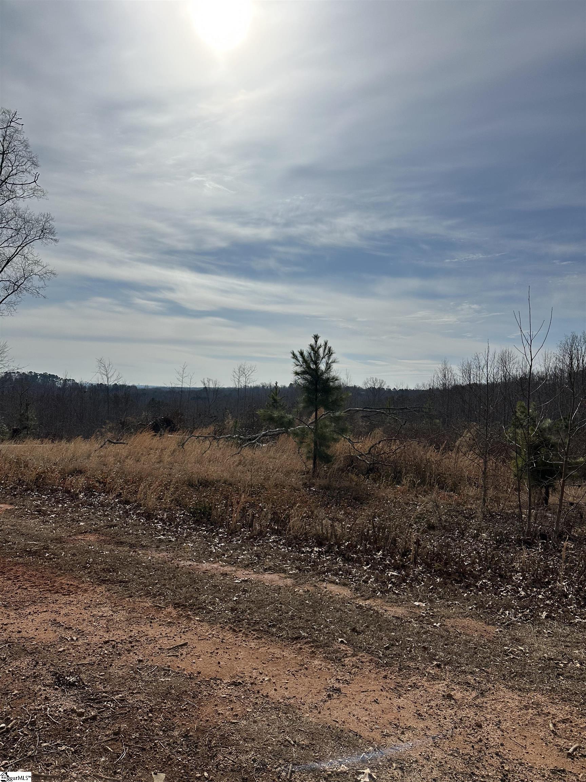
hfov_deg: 56.8
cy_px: 391
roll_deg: -2.0
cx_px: 293
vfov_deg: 71.6
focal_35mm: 24
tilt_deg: +0.0
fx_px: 542
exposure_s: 1/18519
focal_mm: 6.86
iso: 64
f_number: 1.78
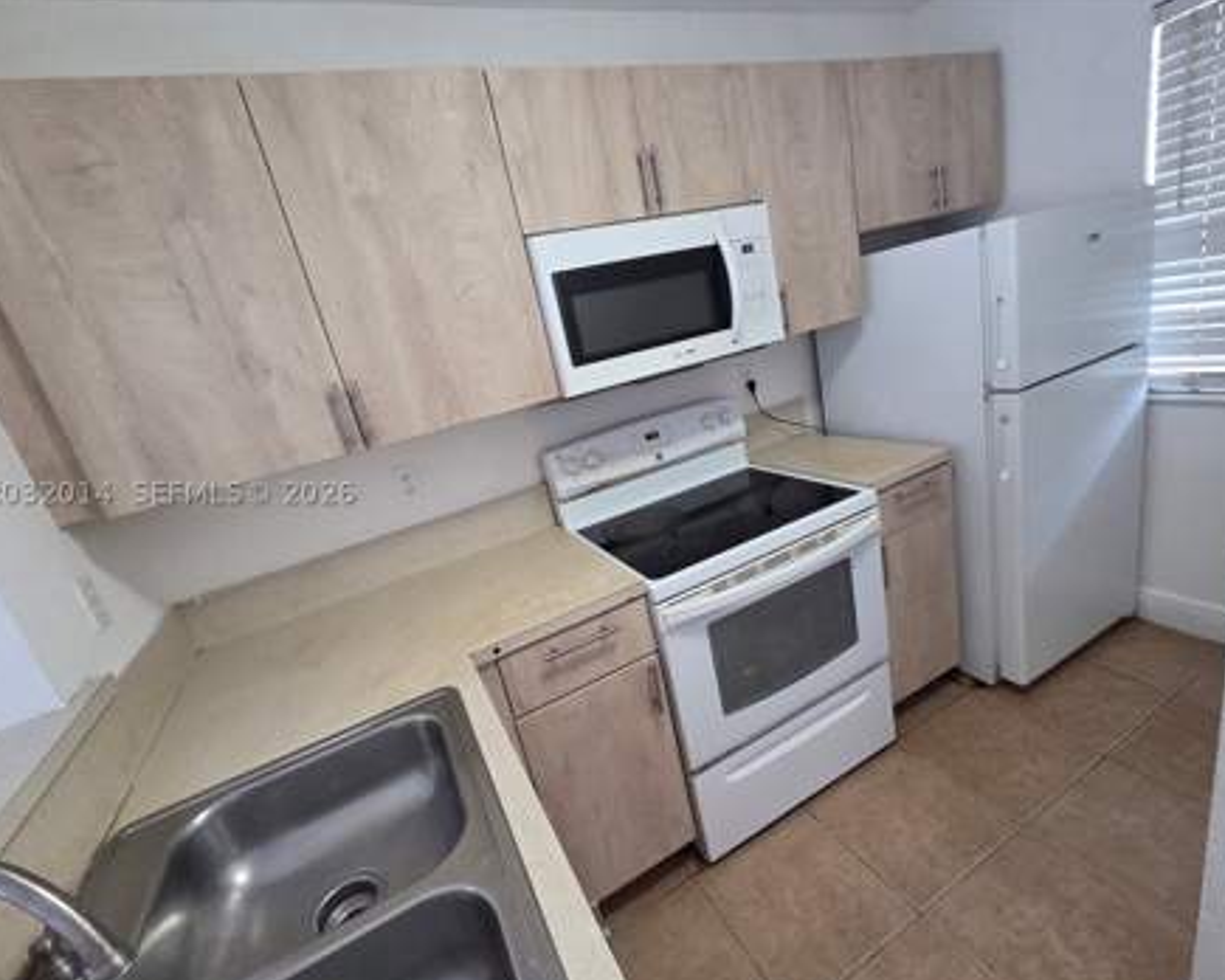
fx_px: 508
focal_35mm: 14
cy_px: 493
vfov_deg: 88.0
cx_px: 614
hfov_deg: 100.7
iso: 320
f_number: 2.2
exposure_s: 1/60
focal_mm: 2.2
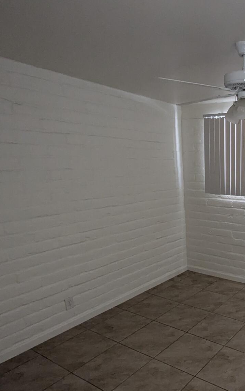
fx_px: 256
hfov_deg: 43.9
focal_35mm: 24
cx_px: 243
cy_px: 239
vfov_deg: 73.8
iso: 720
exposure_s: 1/31.6
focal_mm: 1.95
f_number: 2.2
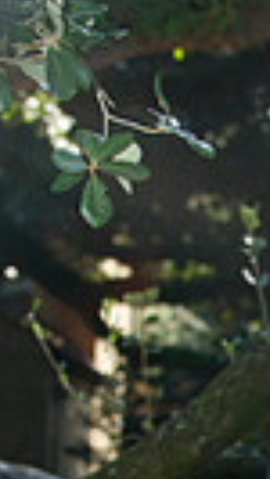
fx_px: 3595
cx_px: 535
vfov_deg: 7.5
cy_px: 670
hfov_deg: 4.2
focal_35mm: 283
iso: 320
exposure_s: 1/200
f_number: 5
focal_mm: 80
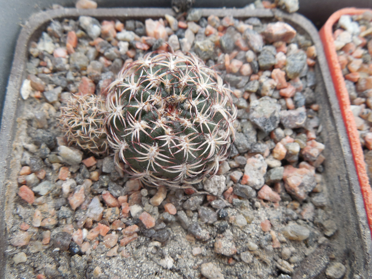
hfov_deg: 58.4
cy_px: 140
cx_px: 186
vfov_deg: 45.4
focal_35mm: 31
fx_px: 333
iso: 125
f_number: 3.6
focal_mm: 5.6
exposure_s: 1/50
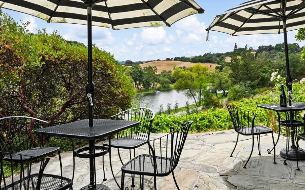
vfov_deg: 44.4
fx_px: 231
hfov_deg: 66.4
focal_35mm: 28
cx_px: 179
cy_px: 68
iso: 1600
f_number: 13
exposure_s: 1/250
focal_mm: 17.5
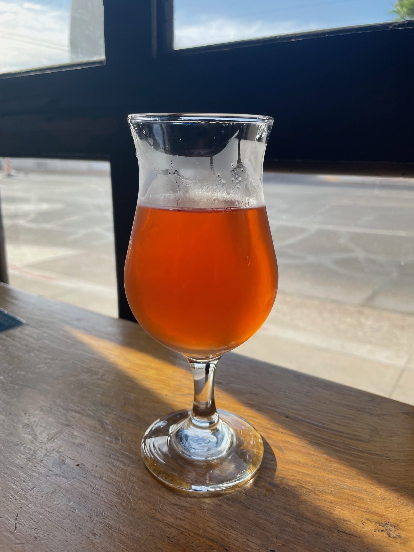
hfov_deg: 53.1
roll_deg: -1.3
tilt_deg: -15.9
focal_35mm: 26
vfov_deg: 67.3
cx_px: 207
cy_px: 276
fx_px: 415
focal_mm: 4.2
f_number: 1.6
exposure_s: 1/796
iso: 32
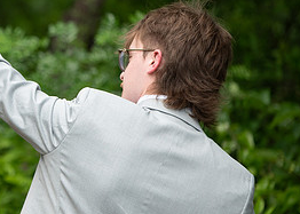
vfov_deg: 2.9
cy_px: 86
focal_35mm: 499
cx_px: -40
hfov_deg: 4.0
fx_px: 4251
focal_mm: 180
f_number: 2.8
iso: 100
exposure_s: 1/640
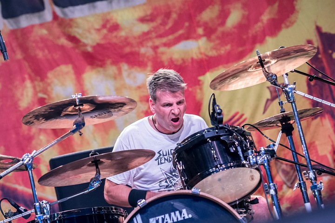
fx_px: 1535
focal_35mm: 165
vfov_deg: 8.3
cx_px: 168
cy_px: 112
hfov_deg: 12.5
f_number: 2.8
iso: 1250
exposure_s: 1/100
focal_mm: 110
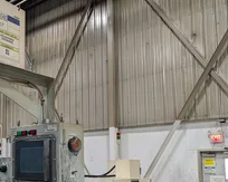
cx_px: 39
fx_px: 310
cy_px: 126
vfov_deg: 32.4
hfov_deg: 38.5
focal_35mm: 46
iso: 555
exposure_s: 1/296
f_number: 1.68
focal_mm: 6.9
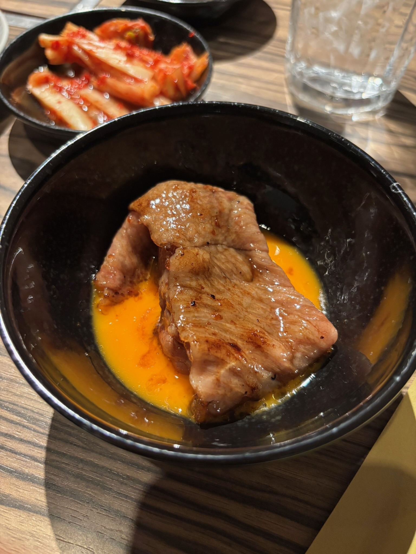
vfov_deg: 67.3
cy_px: 277
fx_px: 417
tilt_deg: -57.8
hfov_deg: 53.1
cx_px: 208
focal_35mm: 26
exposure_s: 1/40
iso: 640
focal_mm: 5.96
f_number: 1.6
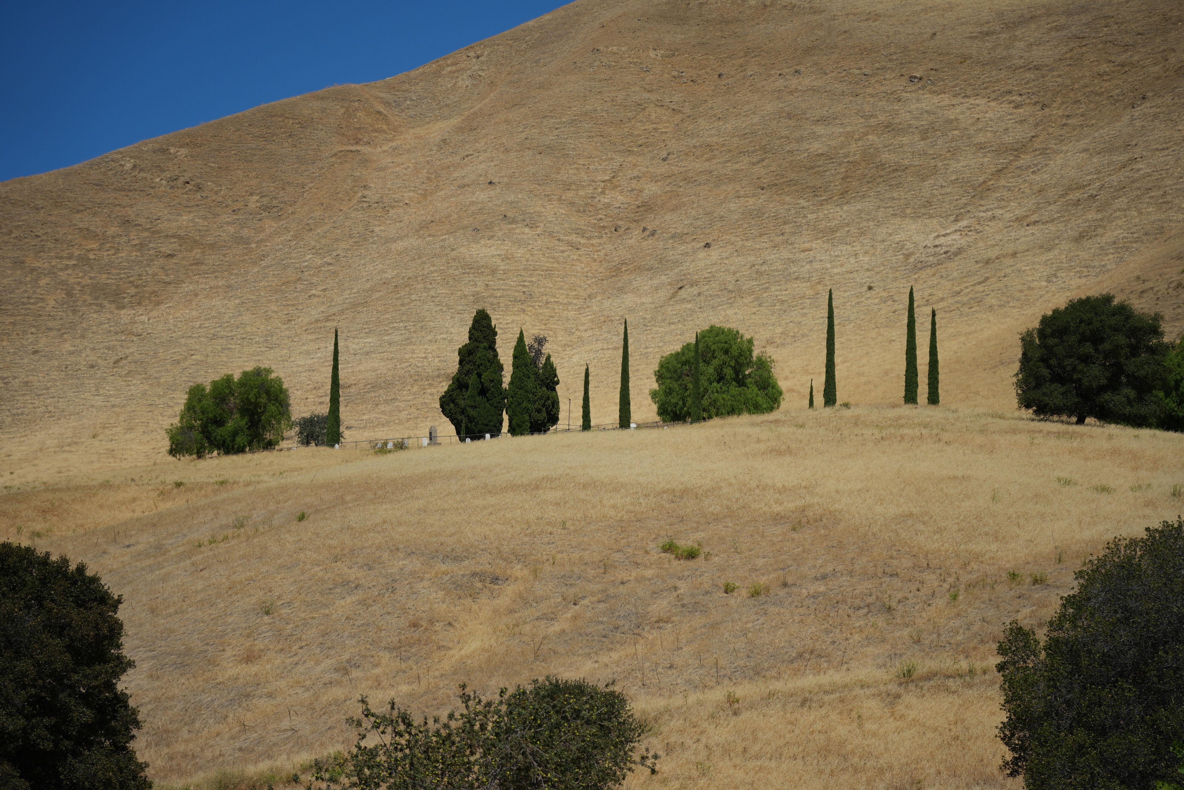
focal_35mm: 110
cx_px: 592
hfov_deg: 18.6
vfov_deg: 12.5
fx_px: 3617
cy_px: 395
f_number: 5.6
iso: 200
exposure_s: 1/2000
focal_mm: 110
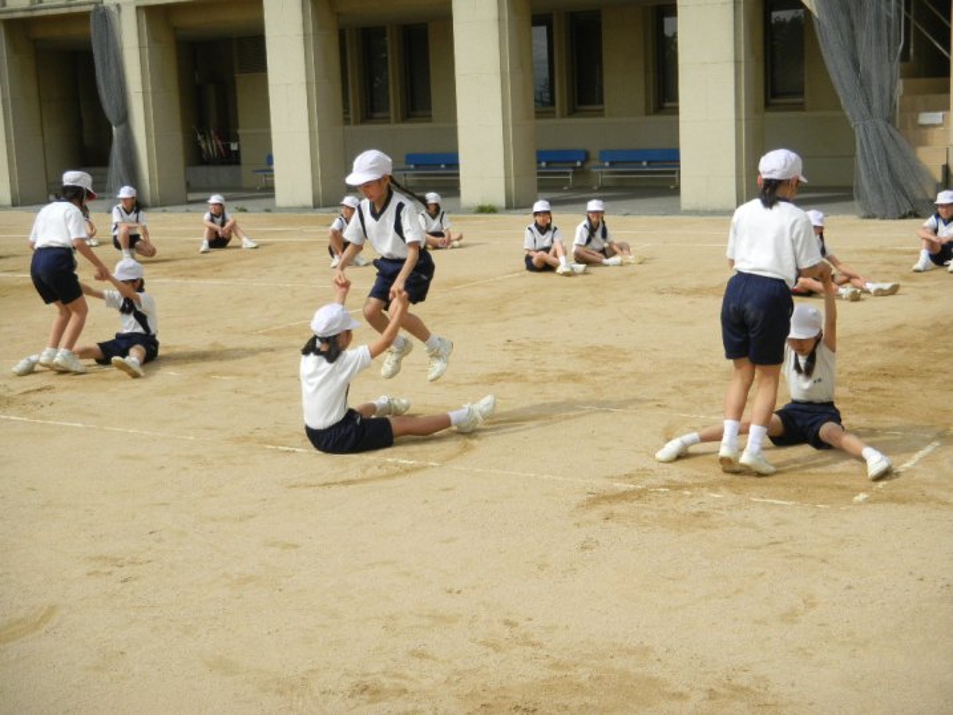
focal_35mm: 55
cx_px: 476
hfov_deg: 34.9
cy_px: 358
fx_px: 1514
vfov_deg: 26.6
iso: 134
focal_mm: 9.9
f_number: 4.2
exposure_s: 1/1000
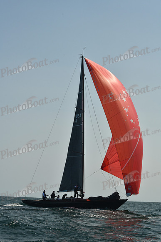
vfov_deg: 28.8
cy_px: 121
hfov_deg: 19.5
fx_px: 469
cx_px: 80
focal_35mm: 70
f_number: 10
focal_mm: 70
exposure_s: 1/640
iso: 320
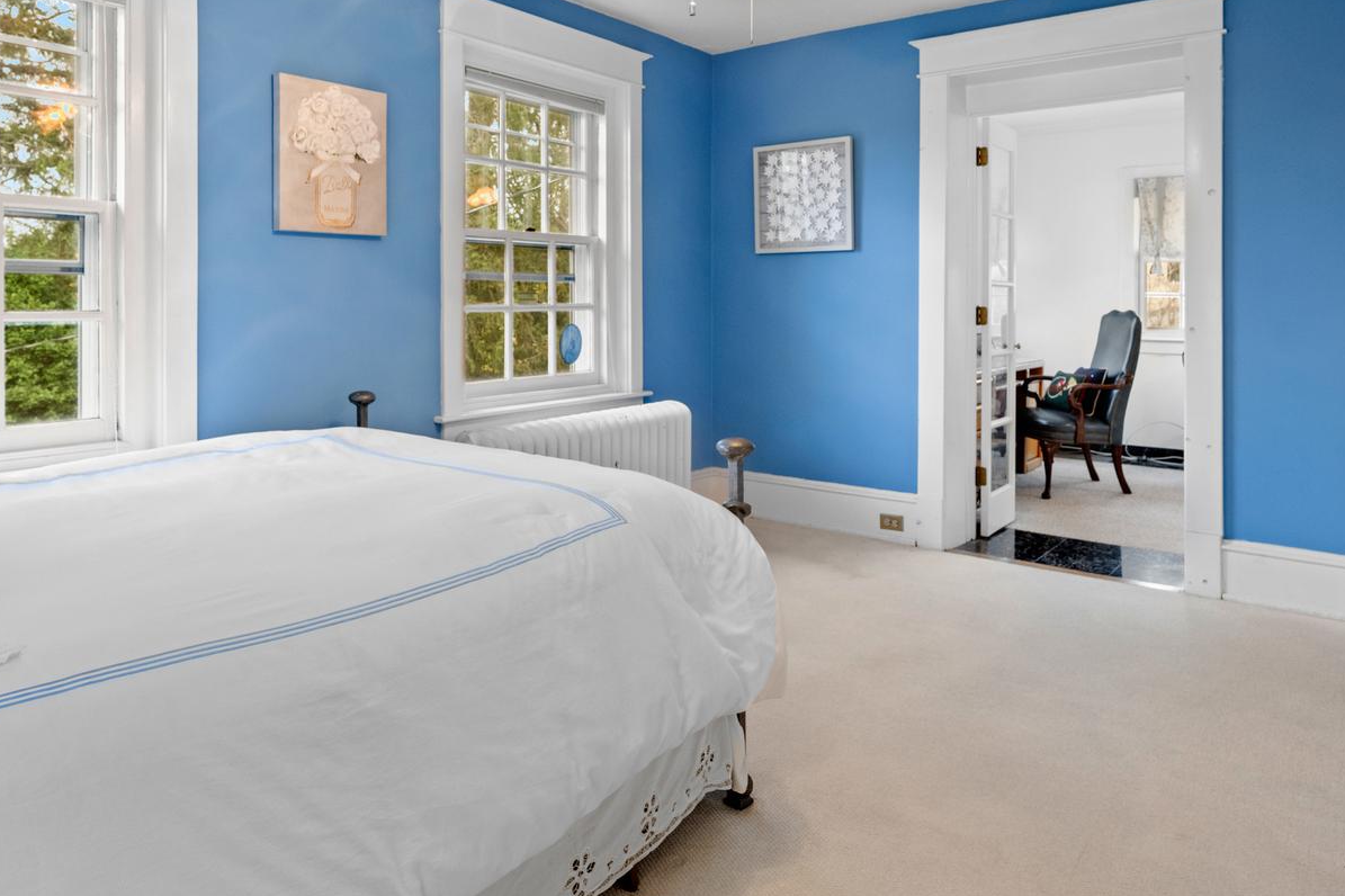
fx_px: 896
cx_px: 667
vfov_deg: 52.2
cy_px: 307
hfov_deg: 73.8
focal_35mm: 24
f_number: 5.6
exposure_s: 1/8
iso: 640
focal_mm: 14
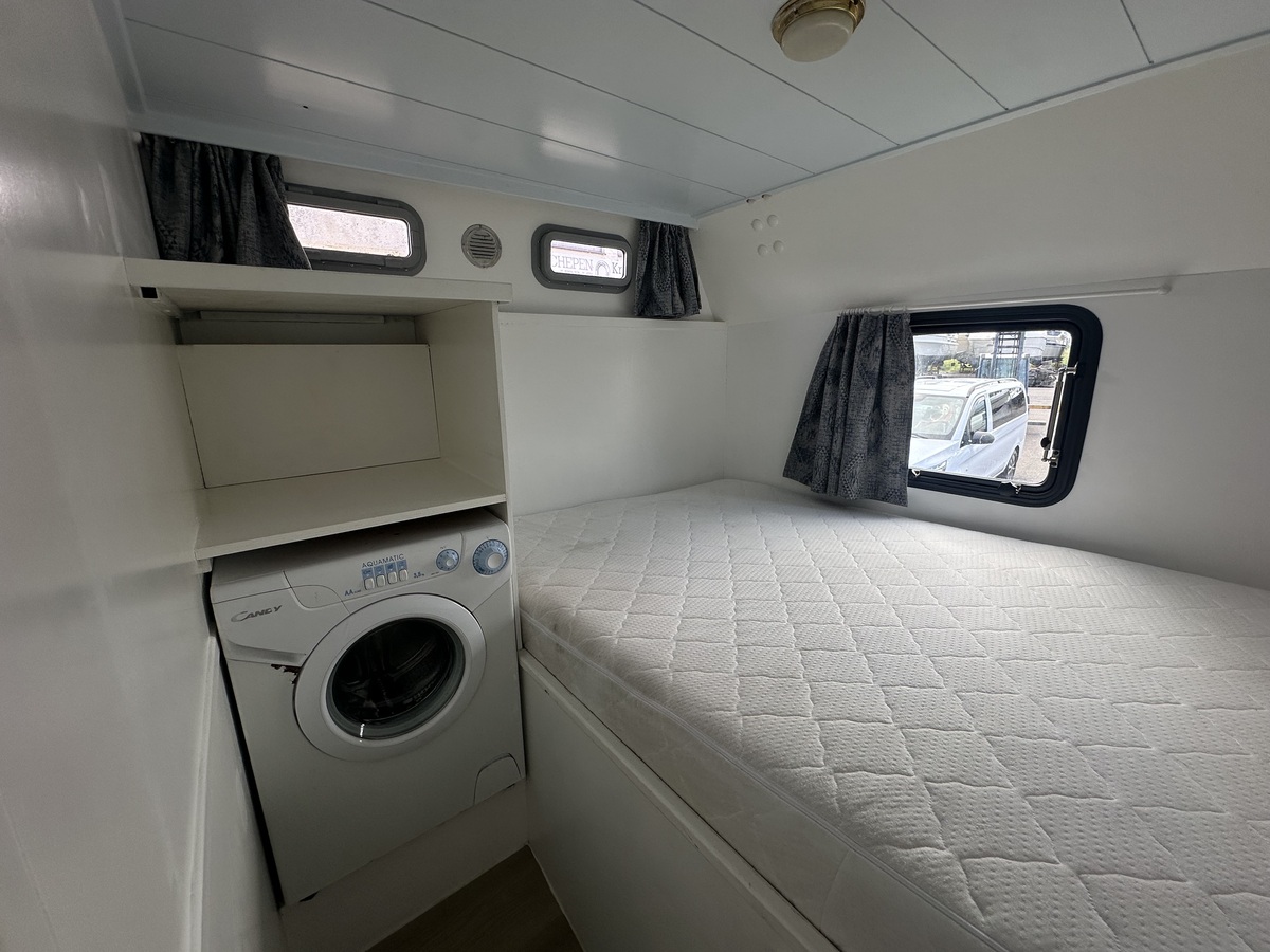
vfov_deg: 85.7
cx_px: 635
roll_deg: +1.1
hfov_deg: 102.1
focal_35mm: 14
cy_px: 476
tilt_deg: -13.5
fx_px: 514
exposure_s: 1/101
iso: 40
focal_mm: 2.22
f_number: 2.2
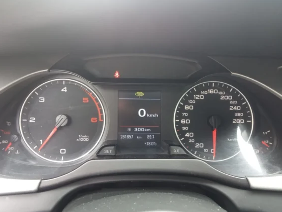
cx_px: 133
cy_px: 104
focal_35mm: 30
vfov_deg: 46.8
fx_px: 244
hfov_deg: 59.9
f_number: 2.2
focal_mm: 3.46
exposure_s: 1/33.3
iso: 279
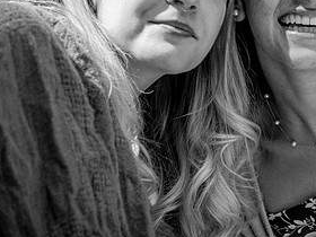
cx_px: 274
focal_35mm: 189
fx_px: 1725
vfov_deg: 7.8
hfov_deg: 10.4
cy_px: 34
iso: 100
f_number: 4
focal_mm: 95
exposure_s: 1/200
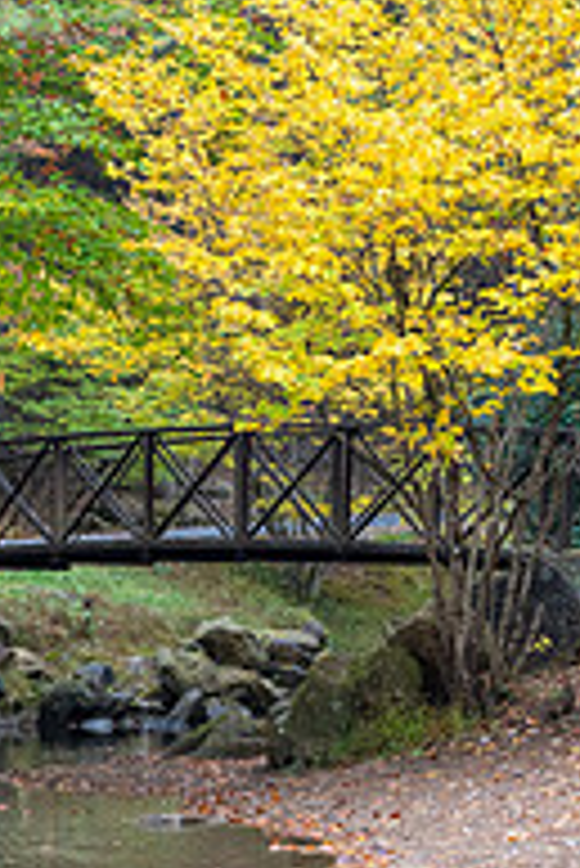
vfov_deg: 16.0
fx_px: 3088
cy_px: 603
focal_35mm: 128
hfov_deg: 10.7
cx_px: 67
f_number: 11
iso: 800
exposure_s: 1/60
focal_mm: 55
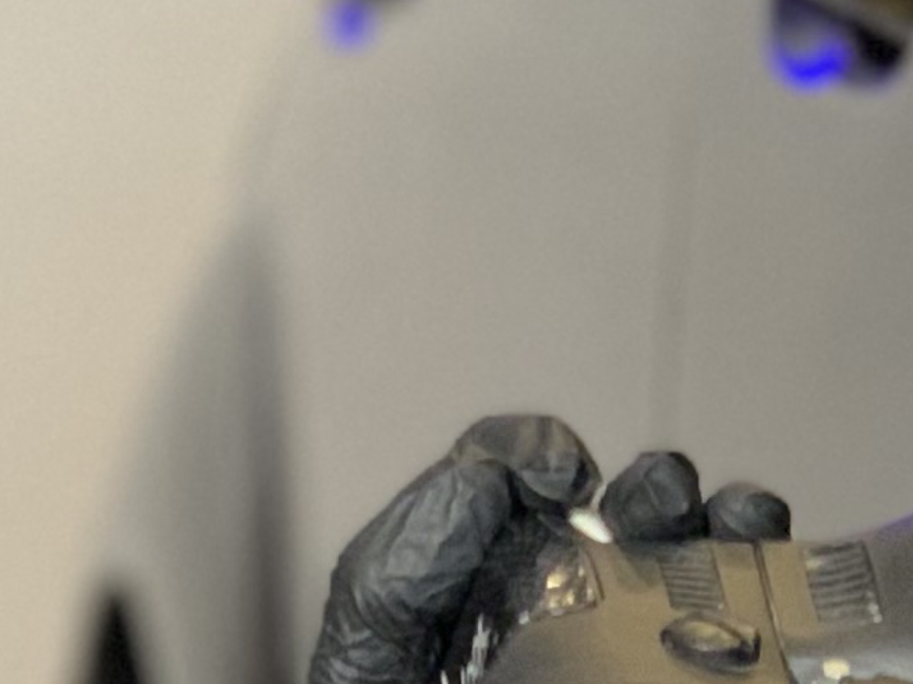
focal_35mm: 320
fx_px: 8438
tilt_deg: -1.5
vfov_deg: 4.6
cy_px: 737
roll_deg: -1.3
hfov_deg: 6.2
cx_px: 250
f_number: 2.4
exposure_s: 1/50
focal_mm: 6
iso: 160
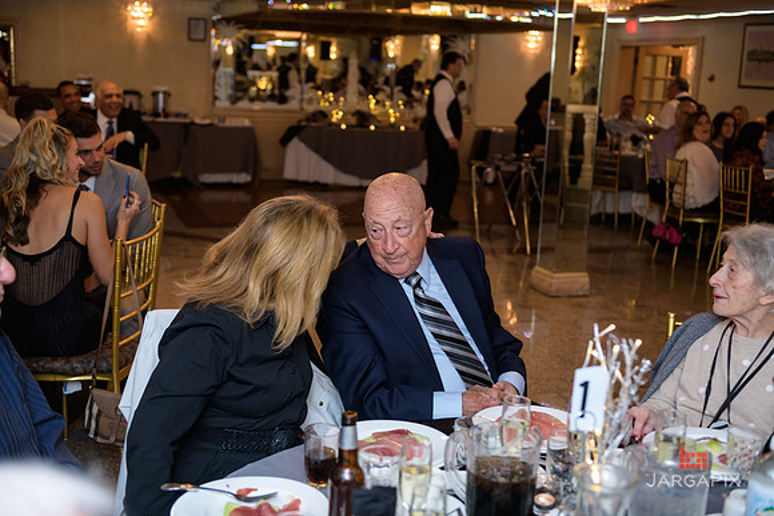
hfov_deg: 44.5
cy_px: 258
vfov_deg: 30.5
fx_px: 946
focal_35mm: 44
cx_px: 387
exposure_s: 1/125
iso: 800
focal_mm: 44
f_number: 3.2
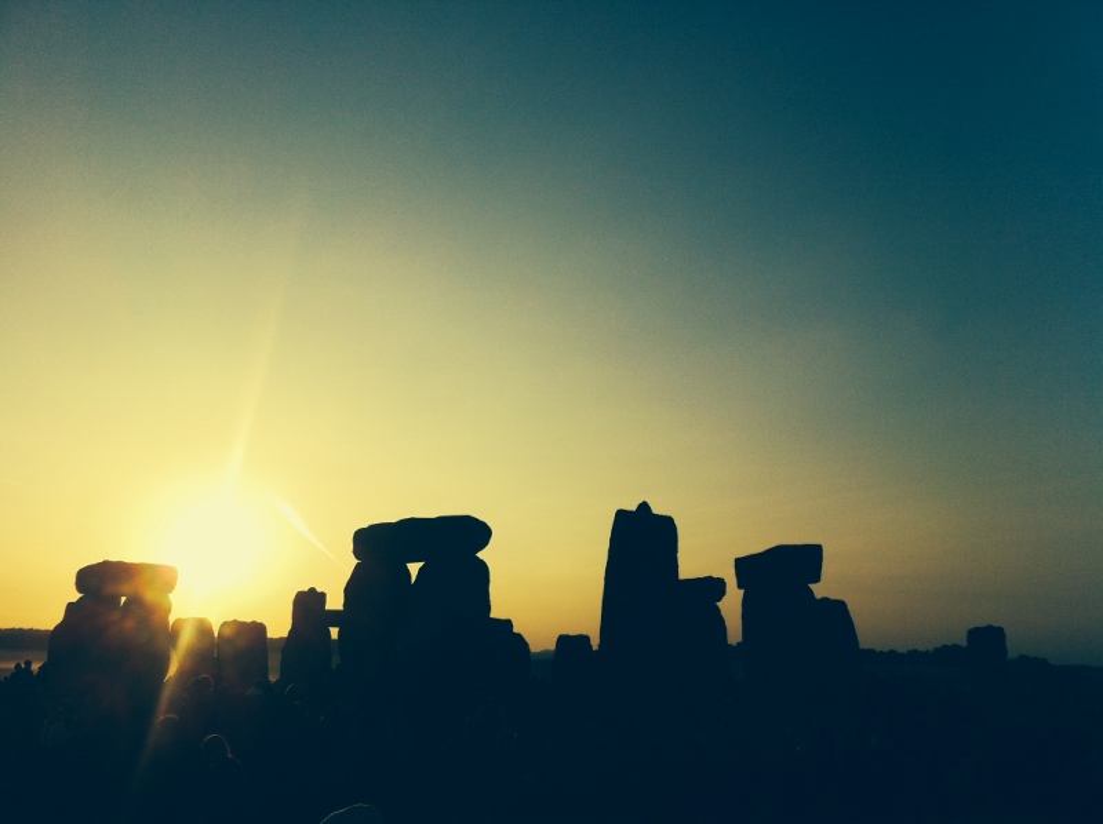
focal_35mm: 35
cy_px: 412
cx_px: 552
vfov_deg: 40.6
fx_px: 1114
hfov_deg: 52.7
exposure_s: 1/2155
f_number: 2.8
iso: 80
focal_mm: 3.85
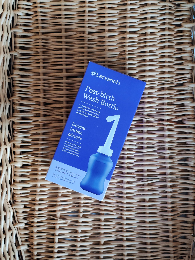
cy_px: 130
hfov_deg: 27.0
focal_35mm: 54
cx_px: 98
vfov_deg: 35.5
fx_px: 406
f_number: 1.9
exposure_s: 1/100
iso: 1000
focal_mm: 6.12
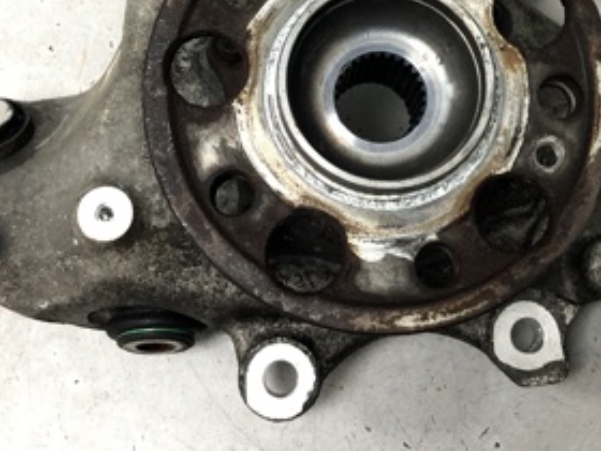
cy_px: 75
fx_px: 1111
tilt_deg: -67.1
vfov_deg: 22.5
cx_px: 361
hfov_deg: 30.2
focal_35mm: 64
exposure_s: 1/25
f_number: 1.8
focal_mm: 4
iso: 32
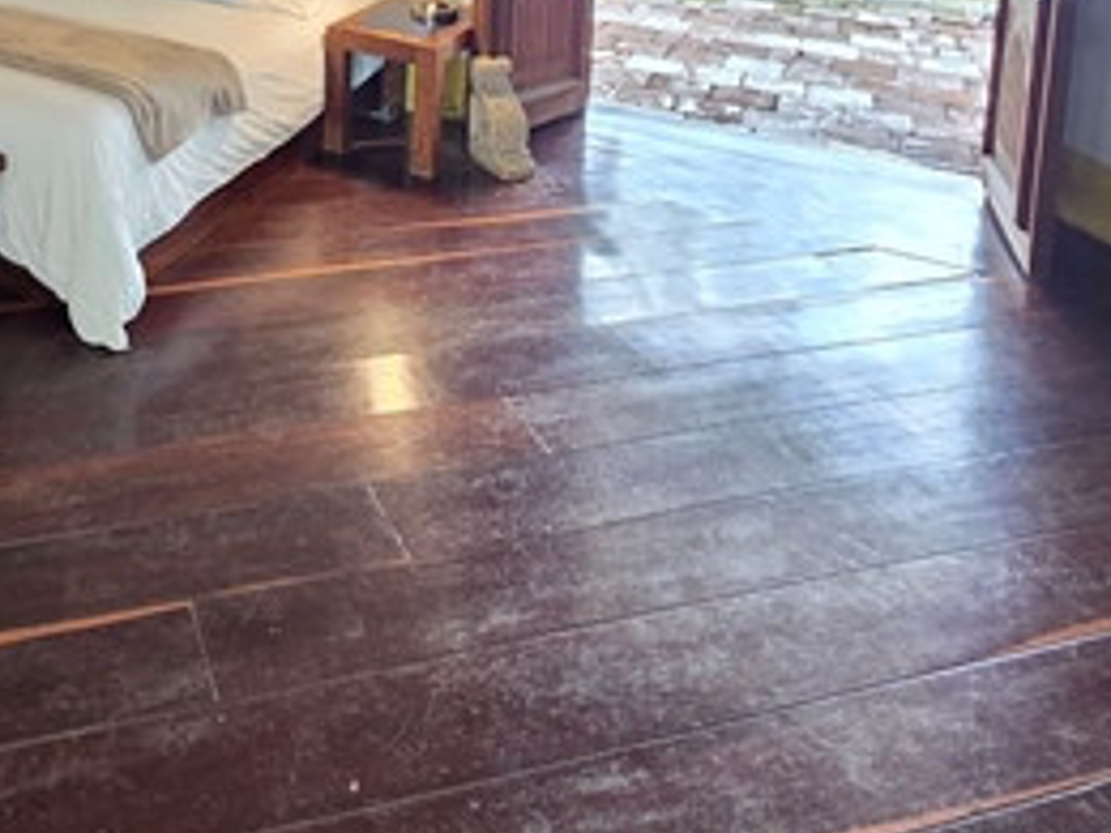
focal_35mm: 32
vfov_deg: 35.9
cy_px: -132
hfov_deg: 53.1
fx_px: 1027
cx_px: 222
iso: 640
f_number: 1.9
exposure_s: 1/60
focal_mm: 2.2
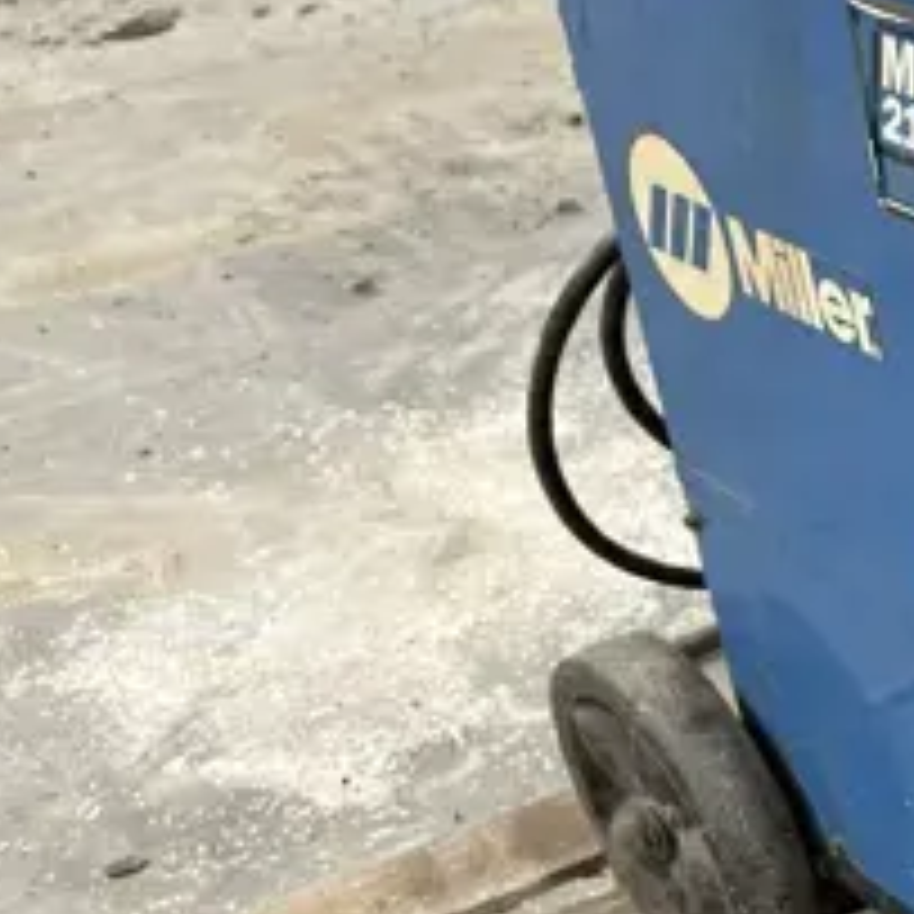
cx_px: 1369
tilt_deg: -32.7
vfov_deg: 25.6
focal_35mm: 67
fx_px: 2001
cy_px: 626
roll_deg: +1.8
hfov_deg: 21.6
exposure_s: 1/60
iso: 200
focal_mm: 6.86
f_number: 1.78
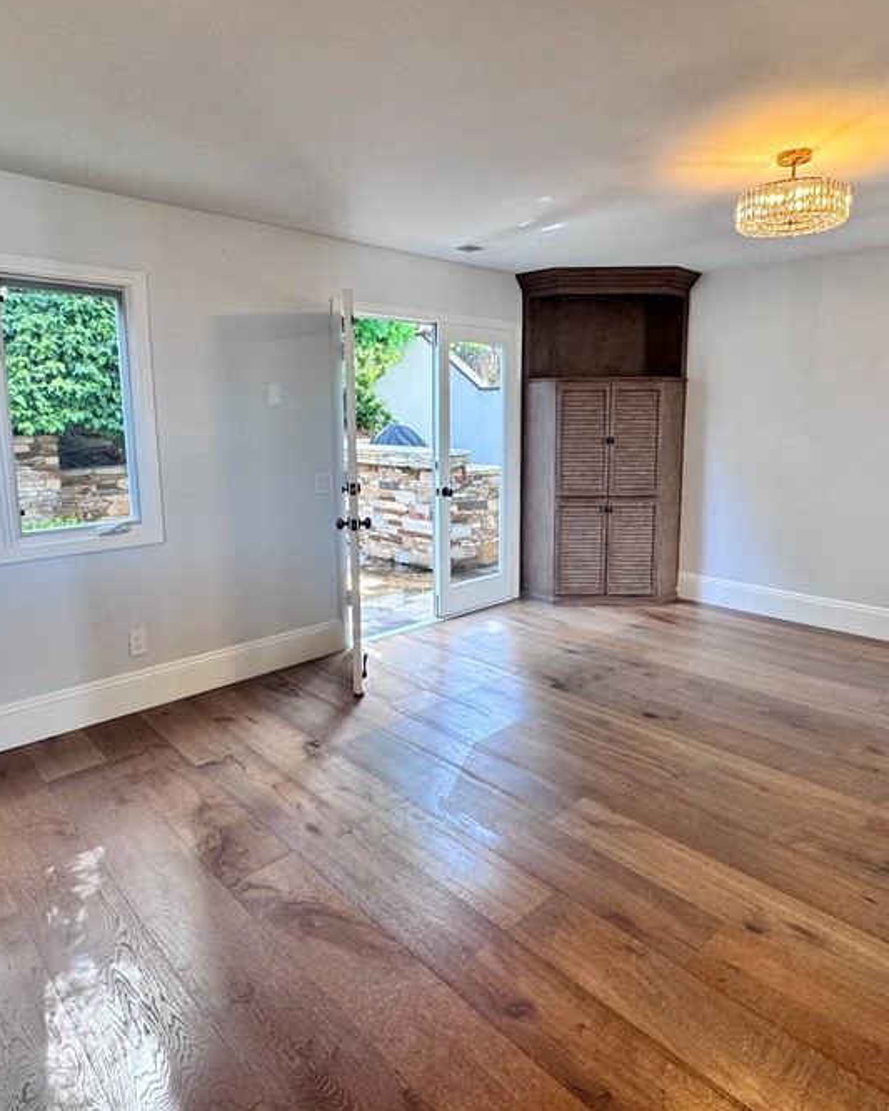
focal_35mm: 21
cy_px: 515
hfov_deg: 65.5
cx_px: 462
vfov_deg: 77.5
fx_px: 691
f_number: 2.2
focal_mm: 2.22
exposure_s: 1/120
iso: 125
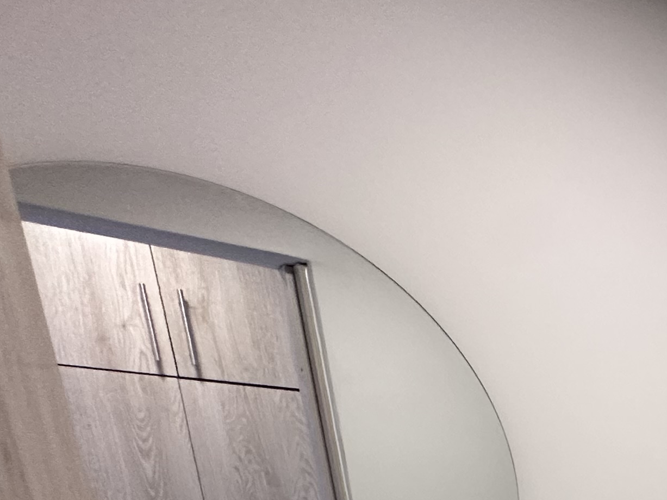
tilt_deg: -14.1
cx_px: 1005
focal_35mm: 46
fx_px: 886
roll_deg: +0.2
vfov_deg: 24.0
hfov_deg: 27.7
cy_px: 773
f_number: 2.2
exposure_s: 1/120
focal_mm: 2.22
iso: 250
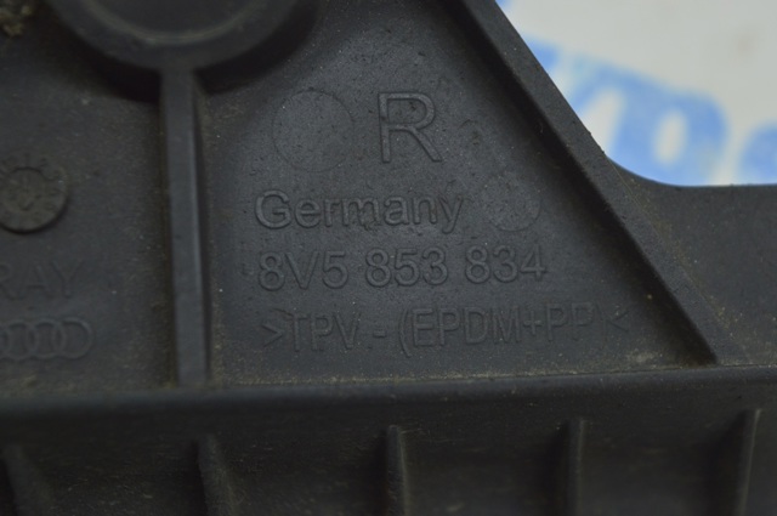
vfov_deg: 16.5
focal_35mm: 82
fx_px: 1778
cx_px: 388
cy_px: 258
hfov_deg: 24.6
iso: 400
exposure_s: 1/40
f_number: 5.6
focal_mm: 55
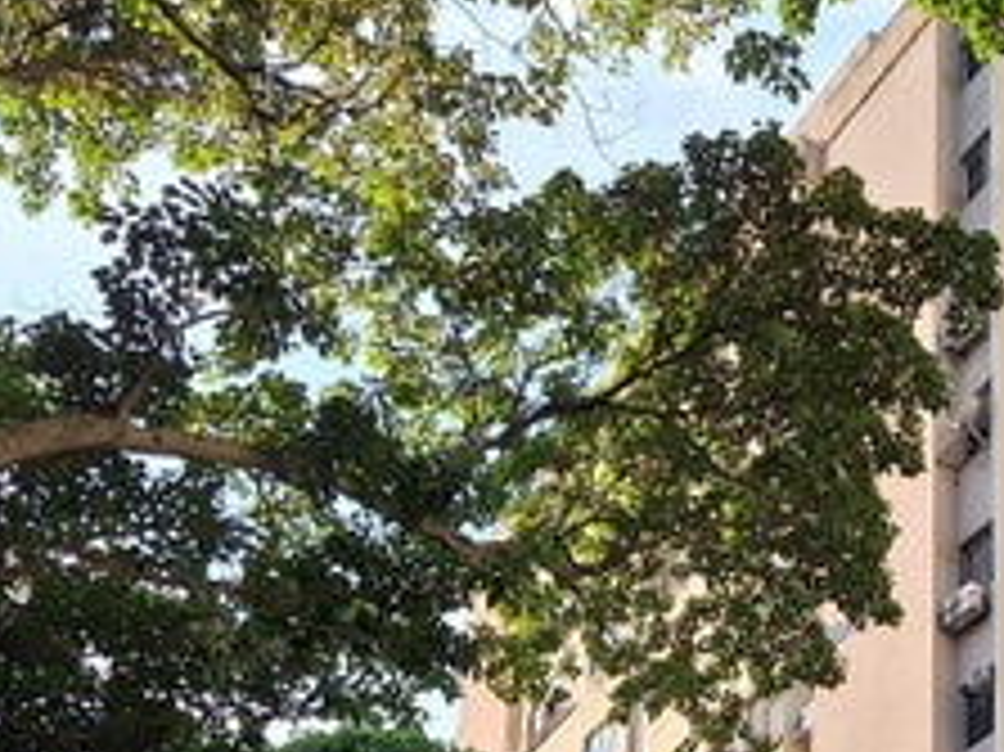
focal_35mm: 66
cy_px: 928
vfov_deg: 20.6
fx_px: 1913
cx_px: 783
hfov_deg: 28.8
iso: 40
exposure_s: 1/559
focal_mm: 5.54
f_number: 1.8
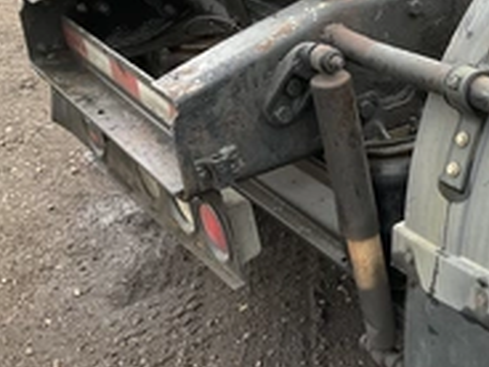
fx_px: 890
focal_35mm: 63
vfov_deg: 23.3
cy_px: 157
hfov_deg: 29.7
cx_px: 417
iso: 32
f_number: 1.8
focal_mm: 3
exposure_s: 1/122
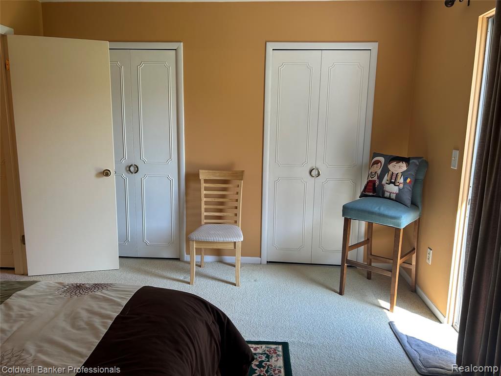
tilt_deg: -10.0
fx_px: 376
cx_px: 250
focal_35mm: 26
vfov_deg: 53.1
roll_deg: -1.1
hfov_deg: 67.3
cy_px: 188
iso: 50
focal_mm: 5.7
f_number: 1.5
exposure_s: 1/120
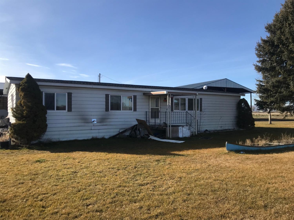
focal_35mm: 28
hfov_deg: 63.5
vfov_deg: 49.7
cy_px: 110
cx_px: 147
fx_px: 238
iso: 20
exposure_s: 1/2083
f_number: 1.8
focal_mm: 3.99
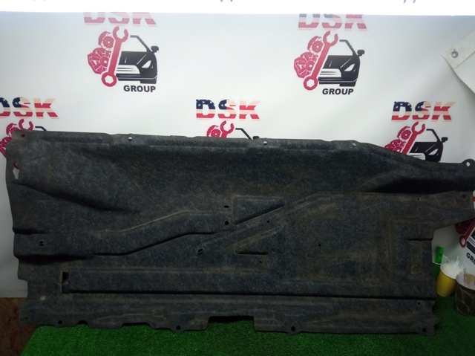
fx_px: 370
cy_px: 178
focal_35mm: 27
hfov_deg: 65.4
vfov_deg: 51.3
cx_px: 238
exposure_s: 1/33.3
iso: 139
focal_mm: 3.79
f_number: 2.2
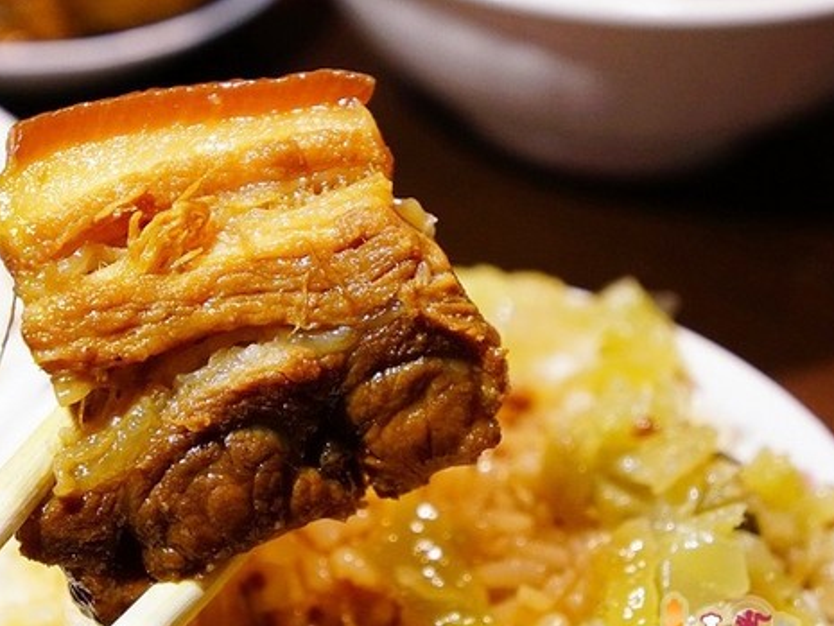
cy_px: 355
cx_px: 337
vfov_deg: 15.9
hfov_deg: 21.1
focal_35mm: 93
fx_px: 2241
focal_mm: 50
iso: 4000
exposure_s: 1/80
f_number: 5
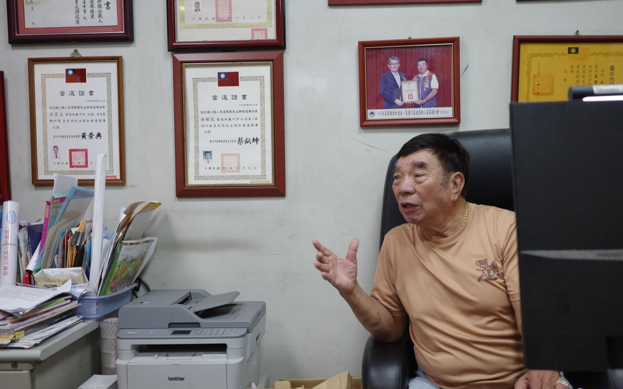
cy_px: 195
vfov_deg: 31.2
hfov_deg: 48.2
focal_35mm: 41
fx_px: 696
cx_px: 313
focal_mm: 26
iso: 320
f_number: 2.8
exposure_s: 1/50
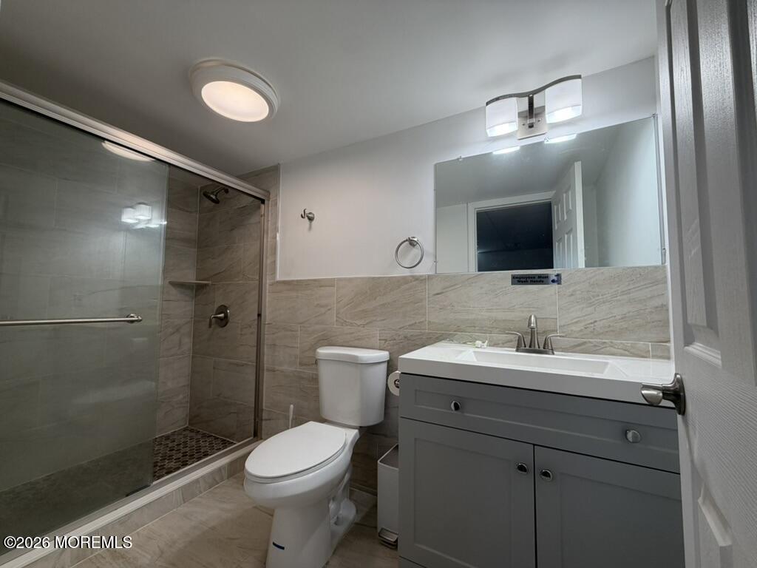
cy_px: 284
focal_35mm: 14
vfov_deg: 85.7
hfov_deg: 102.1
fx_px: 306
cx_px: 378
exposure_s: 1/120
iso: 64
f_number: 2.2
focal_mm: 2.22
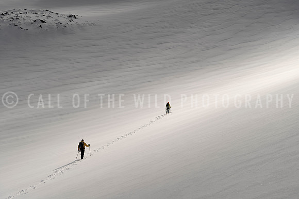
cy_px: 100
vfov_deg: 19.5
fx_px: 581
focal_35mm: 70
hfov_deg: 28.8
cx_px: 150
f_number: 4
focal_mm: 70
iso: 100
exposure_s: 1/1000
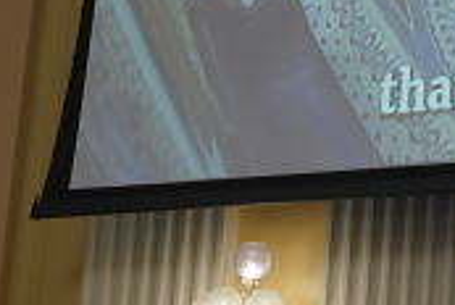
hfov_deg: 10.6
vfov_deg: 7.4
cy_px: -164
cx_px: 786
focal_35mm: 183
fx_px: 2317
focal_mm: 31
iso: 1250
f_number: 4
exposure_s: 1/250
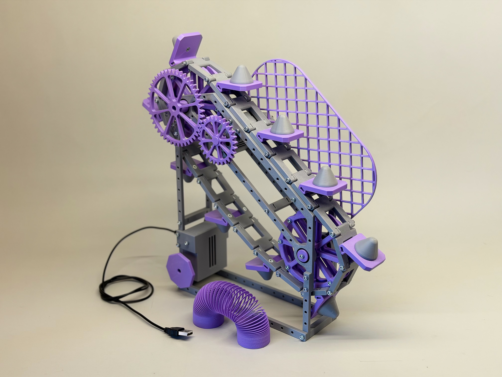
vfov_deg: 30.3
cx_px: 251
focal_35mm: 48
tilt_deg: -20.3
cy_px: 188
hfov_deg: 39.7
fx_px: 696
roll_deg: -0.5
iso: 50
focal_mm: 6.76
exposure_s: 1/50
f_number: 1.78
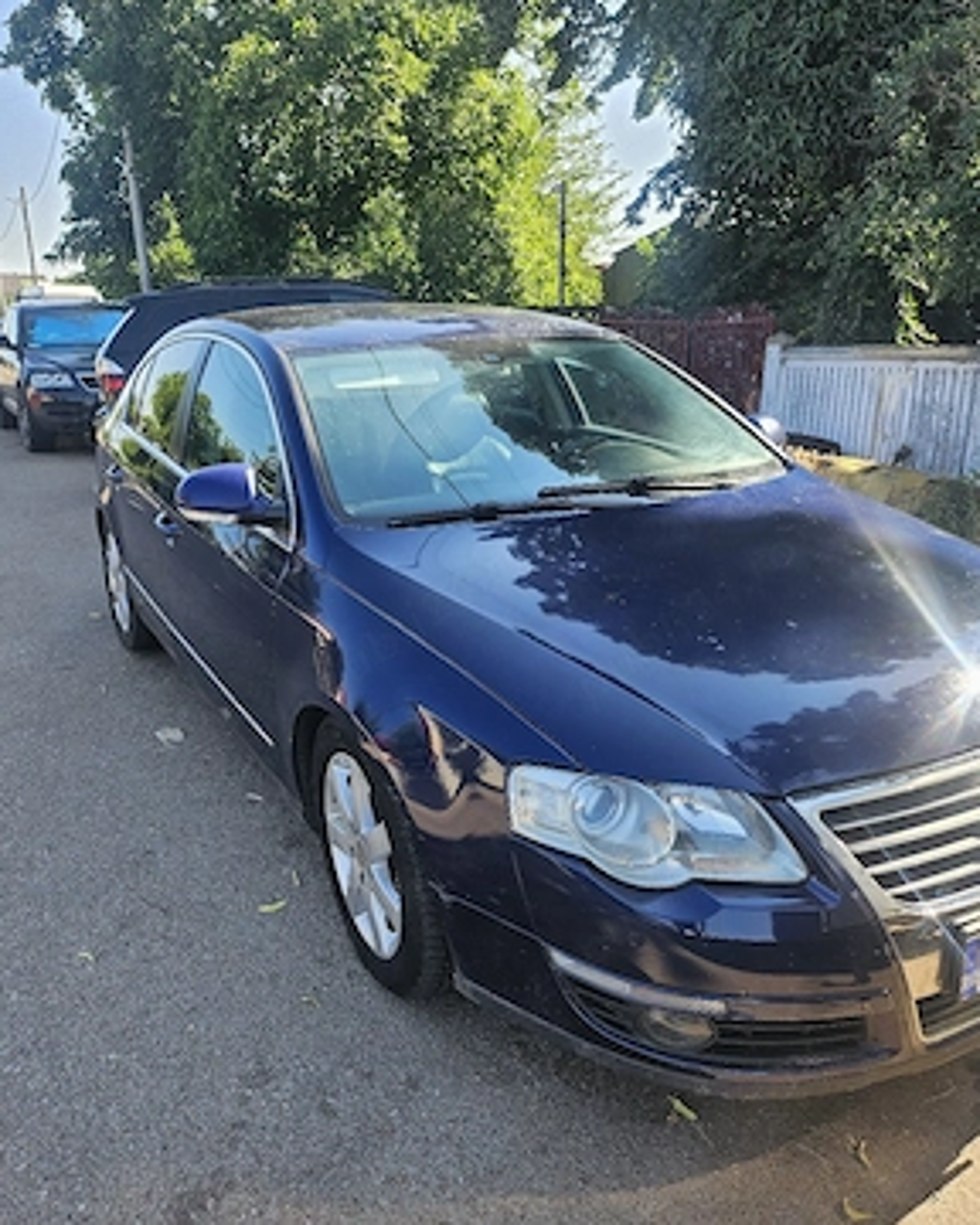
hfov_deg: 54.9
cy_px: 660
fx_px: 943
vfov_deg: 65.9
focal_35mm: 26
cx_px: 490
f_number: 1.8
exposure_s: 1/625
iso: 50
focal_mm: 5
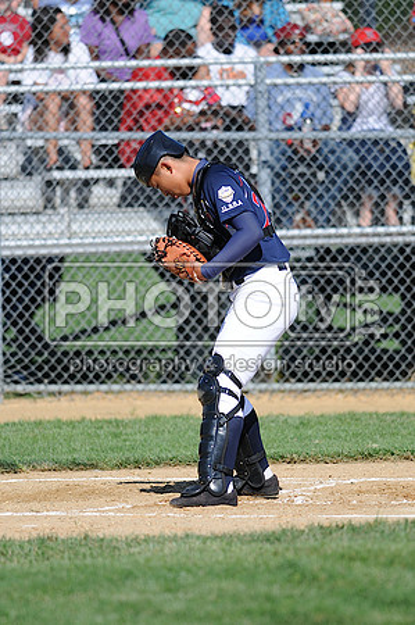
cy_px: 312
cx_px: 208
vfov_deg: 4.6
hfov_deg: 3.0
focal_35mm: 450
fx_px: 7799
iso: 200
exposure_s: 1/2000
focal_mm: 300
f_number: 4
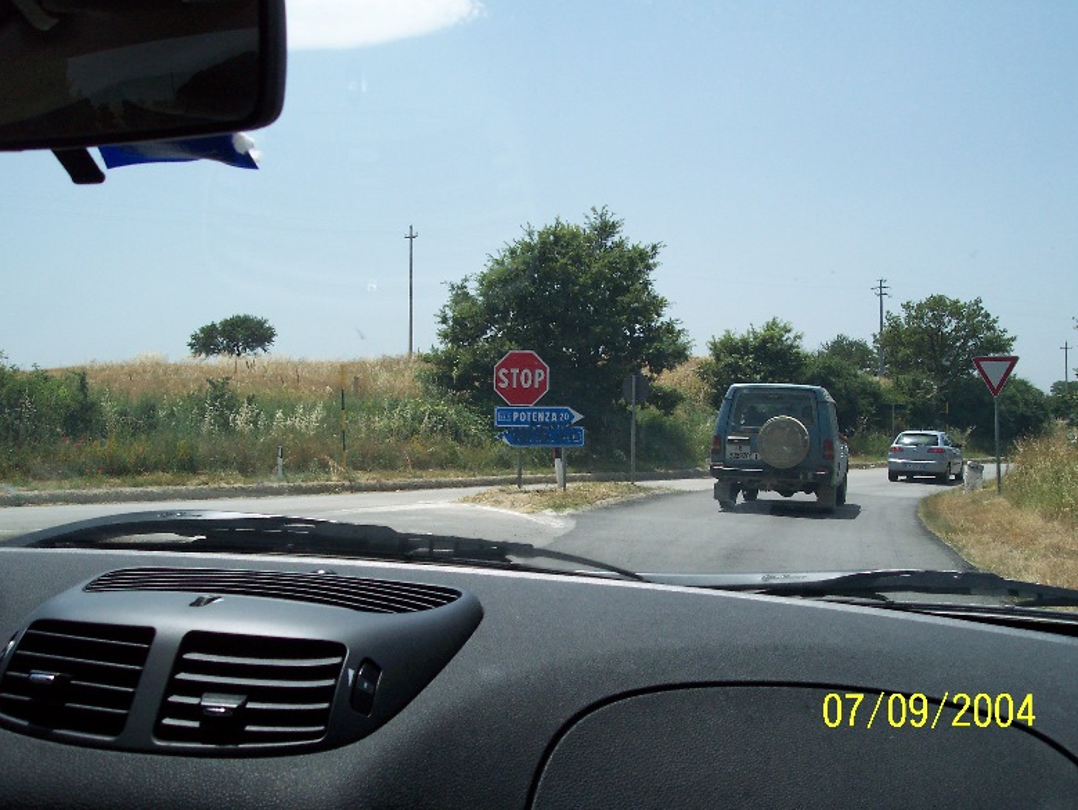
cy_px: 399
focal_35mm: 39
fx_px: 1215
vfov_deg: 36.8
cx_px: 538
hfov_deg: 47.8
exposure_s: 1/700
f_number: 4.8
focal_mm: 8
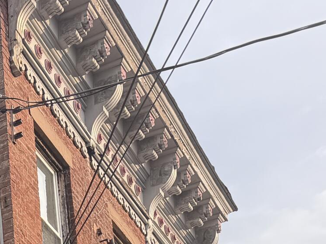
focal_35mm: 97
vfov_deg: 13.4
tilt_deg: +18.7
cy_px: 464
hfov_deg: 16.5
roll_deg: -1.7
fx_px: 914
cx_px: -284
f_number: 1.78
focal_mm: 6.76
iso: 80
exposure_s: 1/955
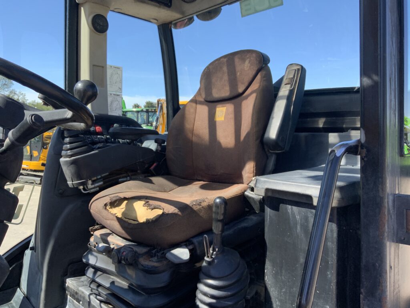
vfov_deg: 48.2
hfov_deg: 61.7
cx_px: 205
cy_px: 154
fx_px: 343
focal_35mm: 29
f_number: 1.8
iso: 16
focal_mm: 3
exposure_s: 1/519
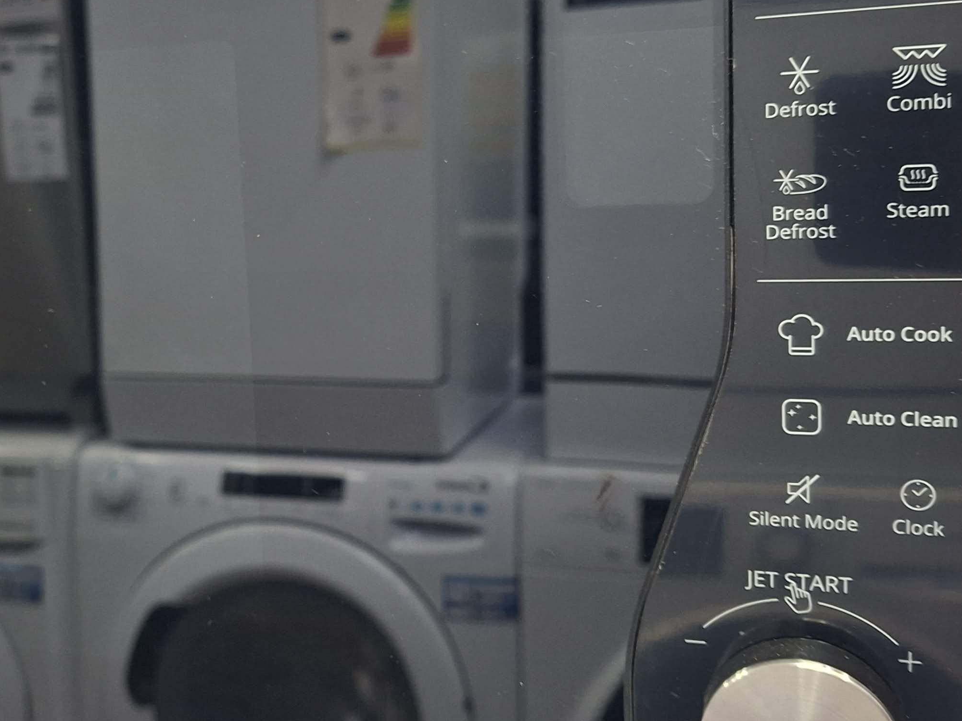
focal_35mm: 46
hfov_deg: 40.5
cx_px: 291
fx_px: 1278
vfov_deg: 31.5
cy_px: 316
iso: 250
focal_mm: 5.54
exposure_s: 1/33
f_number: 1.8
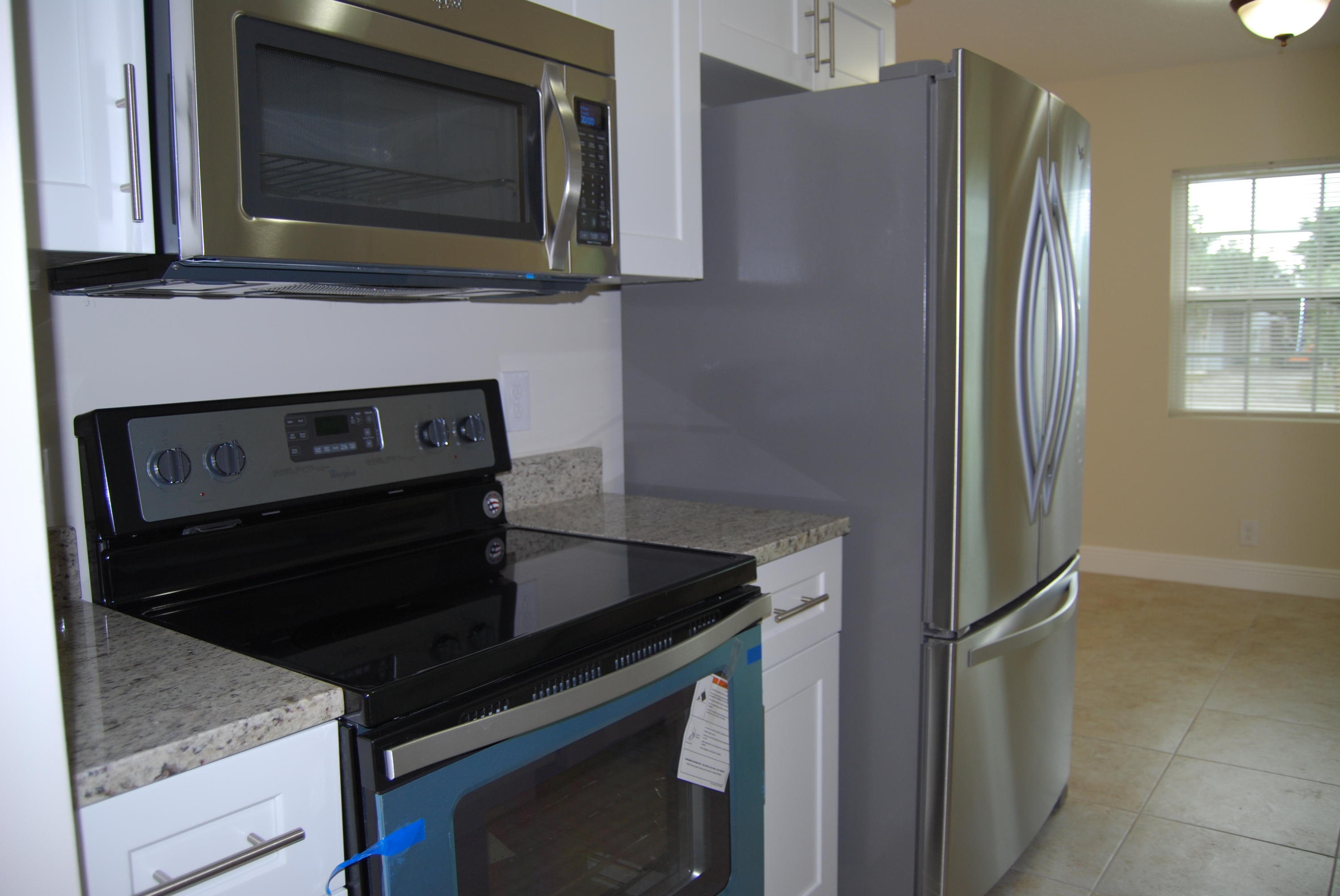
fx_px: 1006
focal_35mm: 27
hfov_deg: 67.3
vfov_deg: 48.0
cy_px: 448
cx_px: 670
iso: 200
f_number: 3.5
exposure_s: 1/60
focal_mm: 18
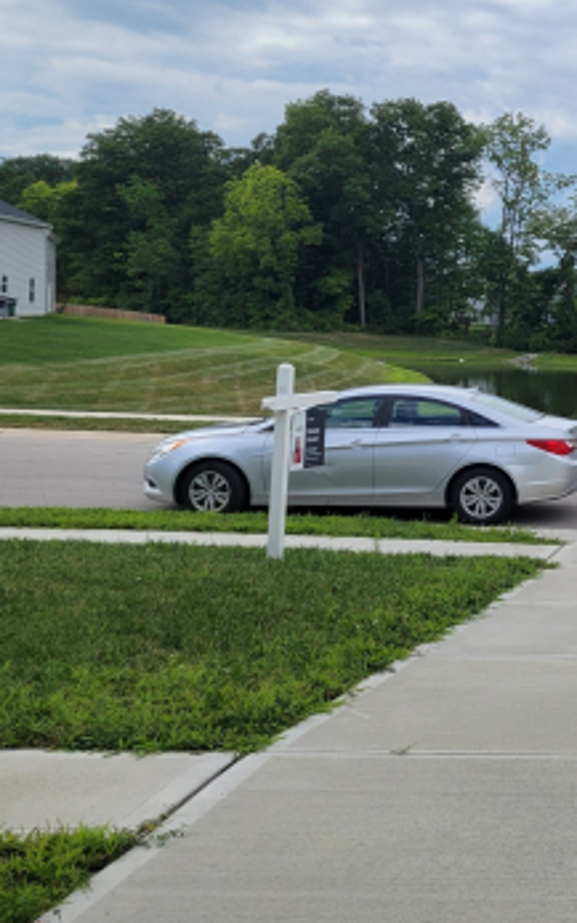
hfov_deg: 21.1
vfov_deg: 38.0
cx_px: 839
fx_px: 1333
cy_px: 372
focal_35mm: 53
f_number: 1.8
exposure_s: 1/3168
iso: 40
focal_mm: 5.4
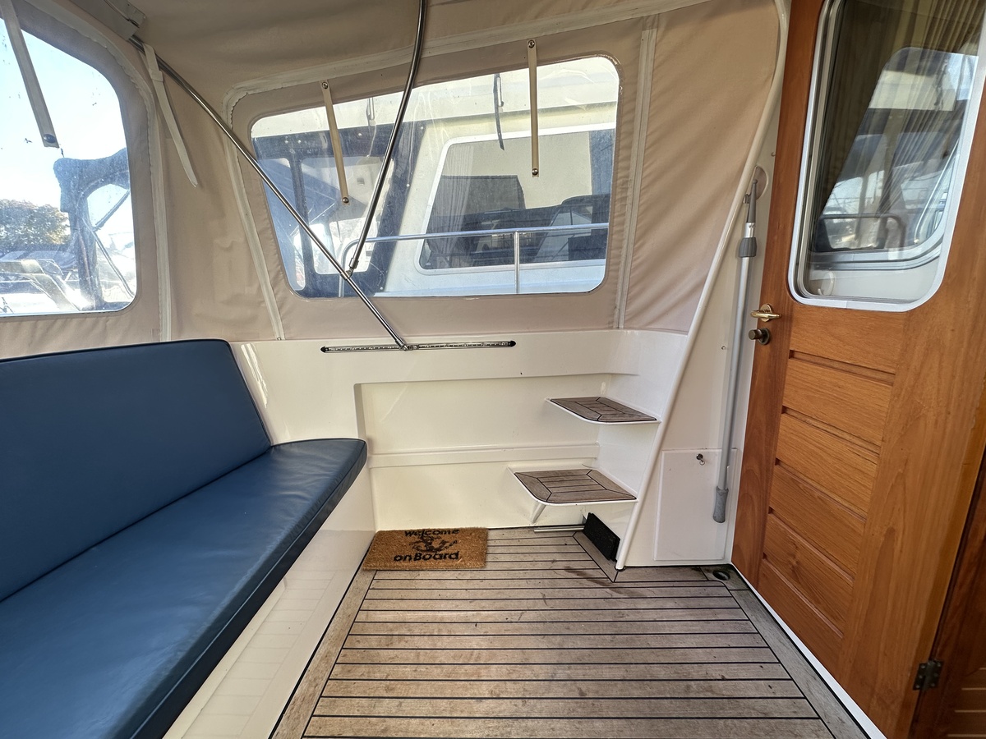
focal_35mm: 14
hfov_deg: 102.1
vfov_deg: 85.7
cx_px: 493
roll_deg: +3.0
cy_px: 370
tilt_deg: -12.6
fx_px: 399
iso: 40
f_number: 2.2
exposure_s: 1/117
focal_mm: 2.22
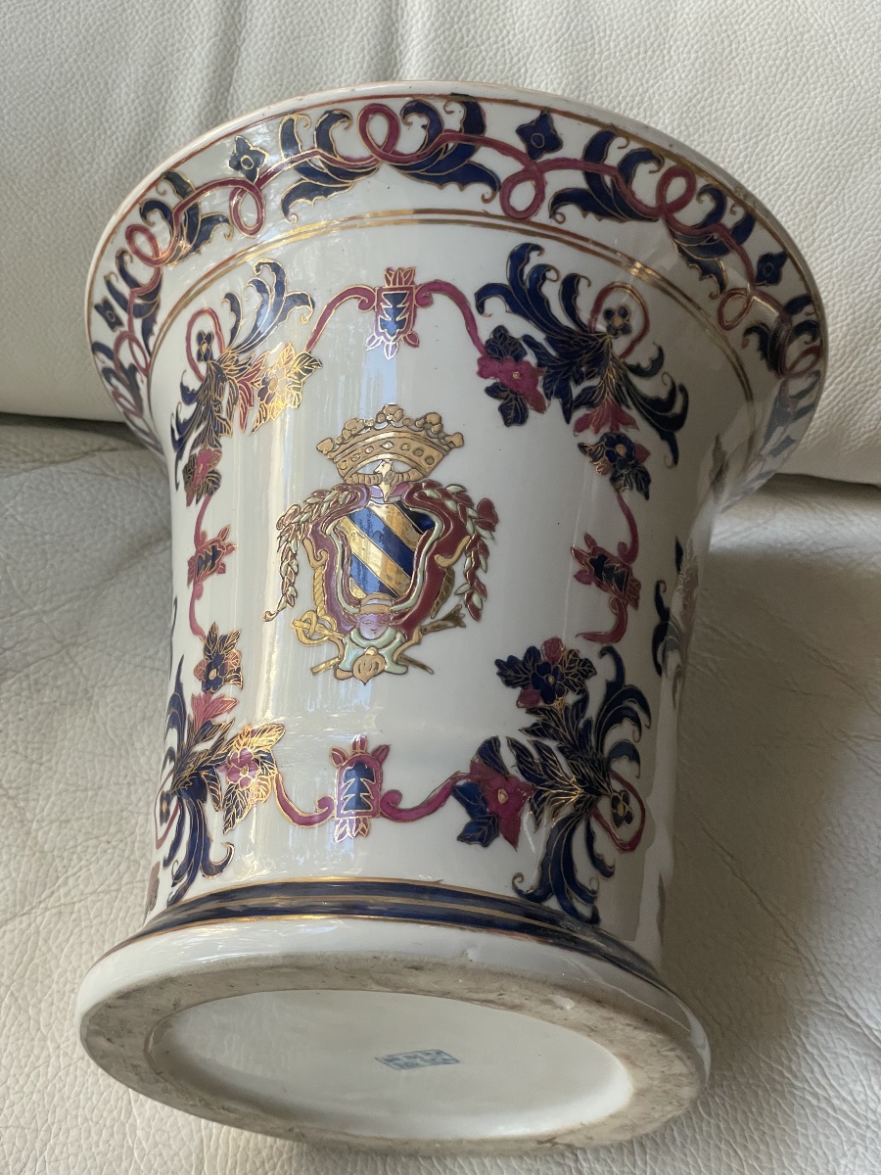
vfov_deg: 36.8
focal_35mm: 52
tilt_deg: -76.0
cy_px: 588
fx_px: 1765
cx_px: 440
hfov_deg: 28.0
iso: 200
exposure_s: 1/97
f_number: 2
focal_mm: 6
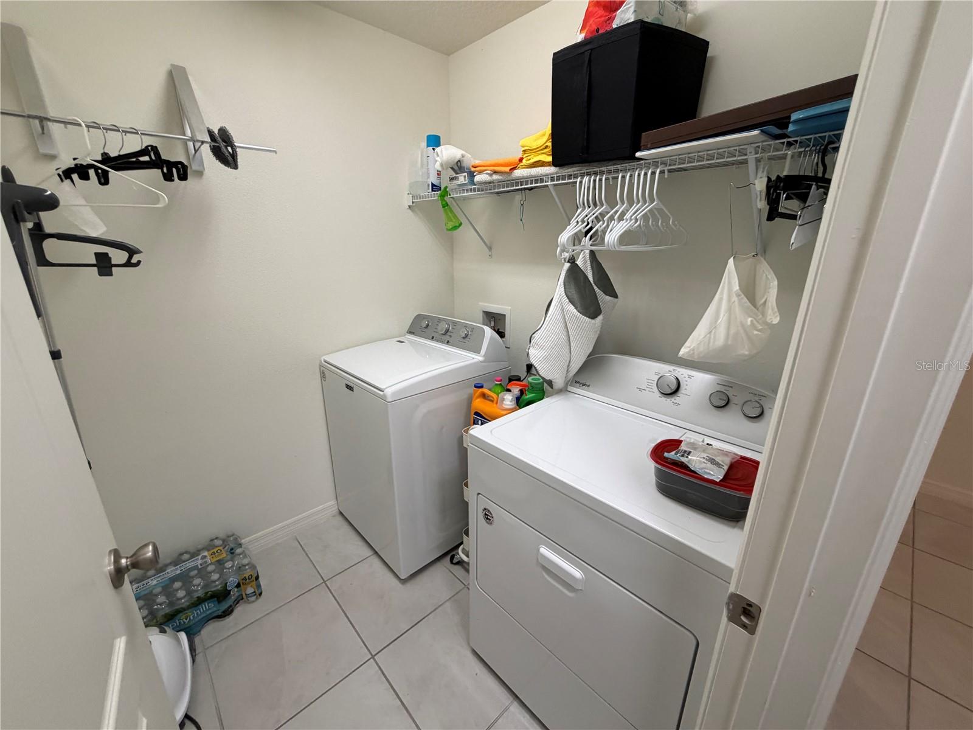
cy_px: 365
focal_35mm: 14
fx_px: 394
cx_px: 486
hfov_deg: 102.1
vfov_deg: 85.7
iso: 200
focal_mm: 2.22
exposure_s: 1/120
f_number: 2.2
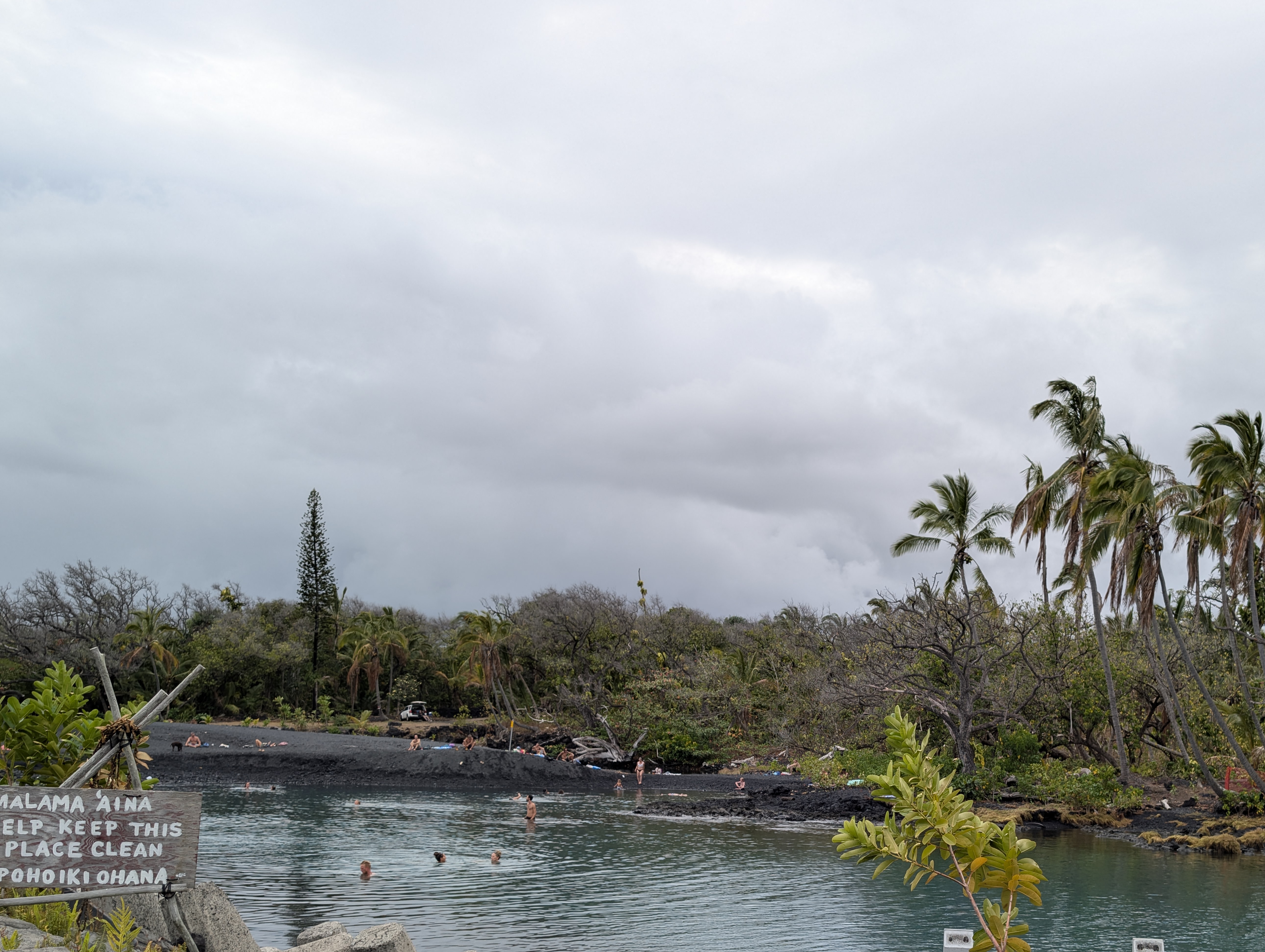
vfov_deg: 37.0
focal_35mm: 38
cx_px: 875
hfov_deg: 47.8
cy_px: 701
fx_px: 1391
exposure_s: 1/182
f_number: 1.68
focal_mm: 6.9
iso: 21
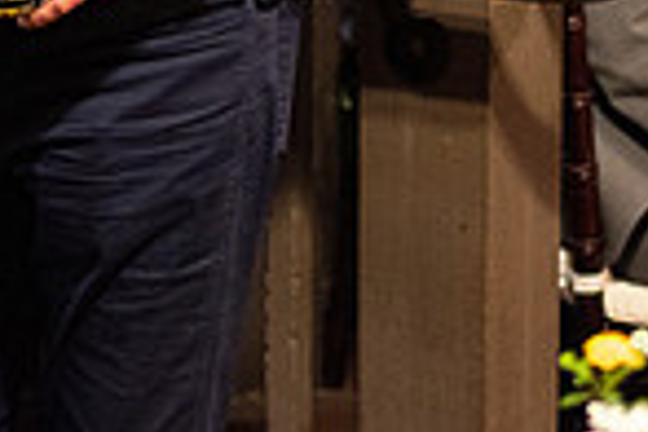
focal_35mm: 217
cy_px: -359
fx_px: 3906
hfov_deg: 9.4
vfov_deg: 6.2
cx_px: -48
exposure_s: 1/160
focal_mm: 55
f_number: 2
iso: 1250
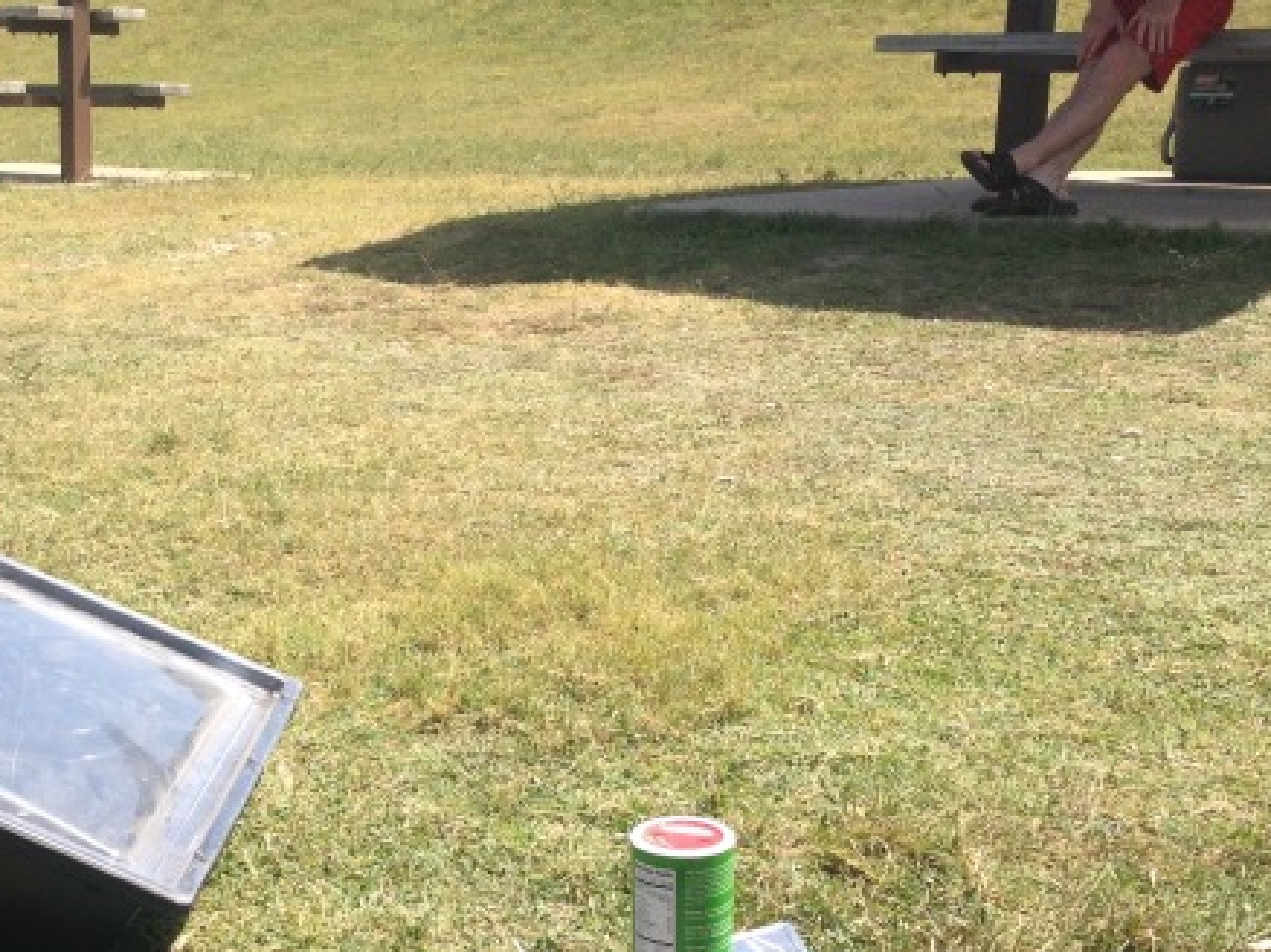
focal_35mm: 64
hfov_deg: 29.5
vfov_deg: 22.5
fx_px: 2349
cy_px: 798
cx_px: 235
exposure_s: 1/1200
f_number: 2.4
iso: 50
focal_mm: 4.28
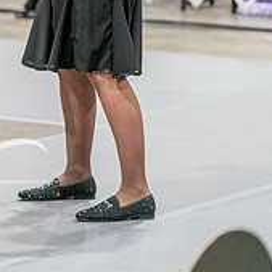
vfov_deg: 5.4
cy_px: -4
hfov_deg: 5.4
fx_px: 2871
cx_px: -114
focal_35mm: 323
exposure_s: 1/250
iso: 8000
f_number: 2.8
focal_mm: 111
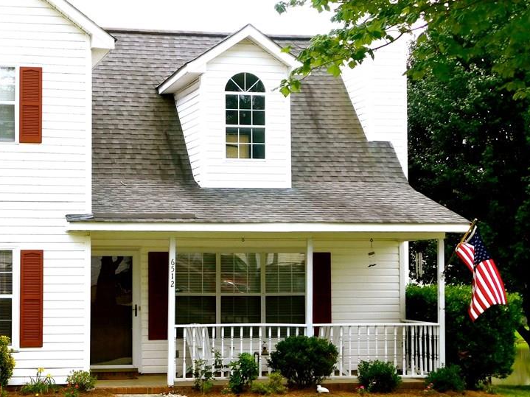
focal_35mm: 84
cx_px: 168
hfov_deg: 23.2
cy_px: 200
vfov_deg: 17.6
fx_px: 1286
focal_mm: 10.4
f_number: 4
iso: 125
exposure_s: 1/640
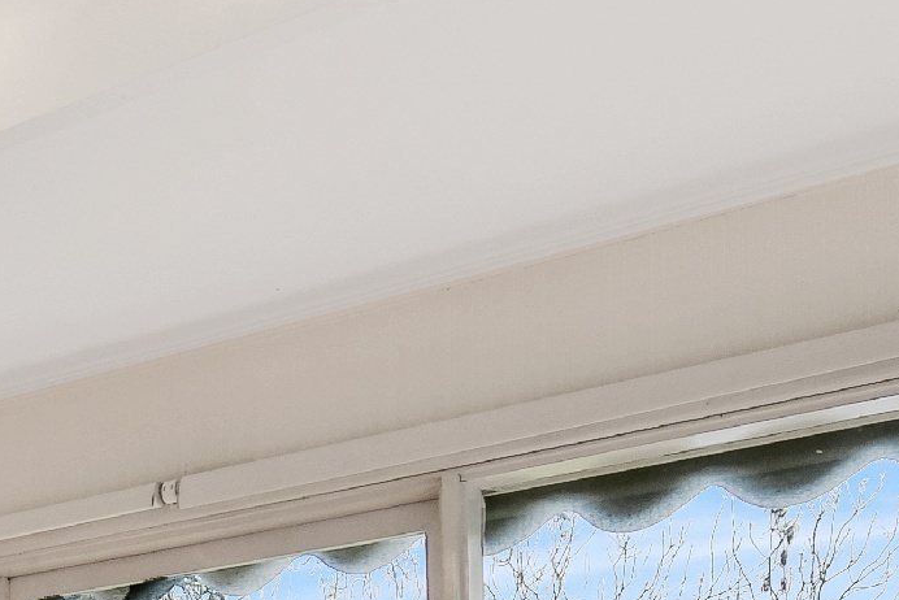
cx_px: -282
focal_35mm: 65
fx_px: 1624
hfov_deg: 26.2
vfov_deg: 17.7
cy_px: 1012
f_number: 5
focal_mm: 10
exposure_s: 1/100
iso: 100
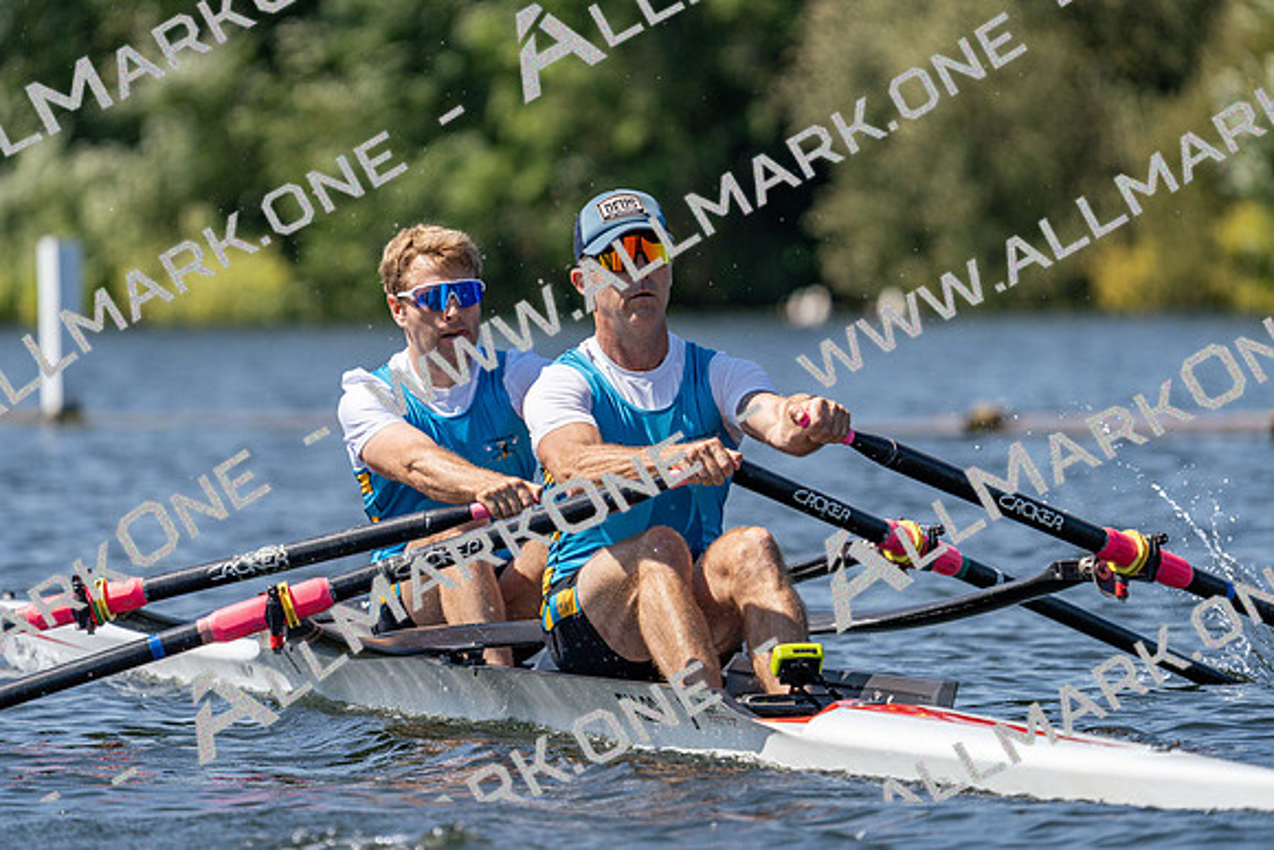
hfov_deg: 5.2
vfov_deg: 3.4
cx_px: 637
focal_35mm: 400
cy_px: 425
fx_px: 14158
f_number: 6.3
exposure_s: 1/2000
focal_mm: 400
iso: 250
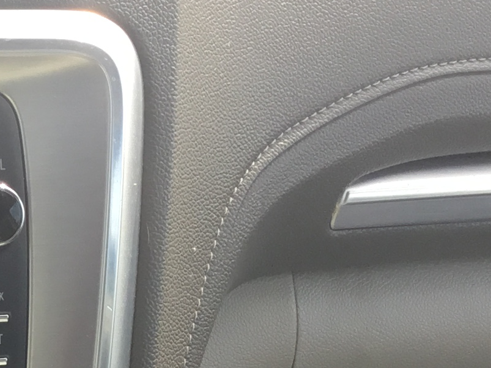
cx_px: -244
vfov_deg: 11.5
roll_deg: -6.5
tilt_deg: -34.0
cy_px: 467
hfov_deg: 14.6
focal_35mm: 126
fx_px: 1787
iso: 25
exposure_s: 1/131
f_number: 2.4
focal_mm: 3.3
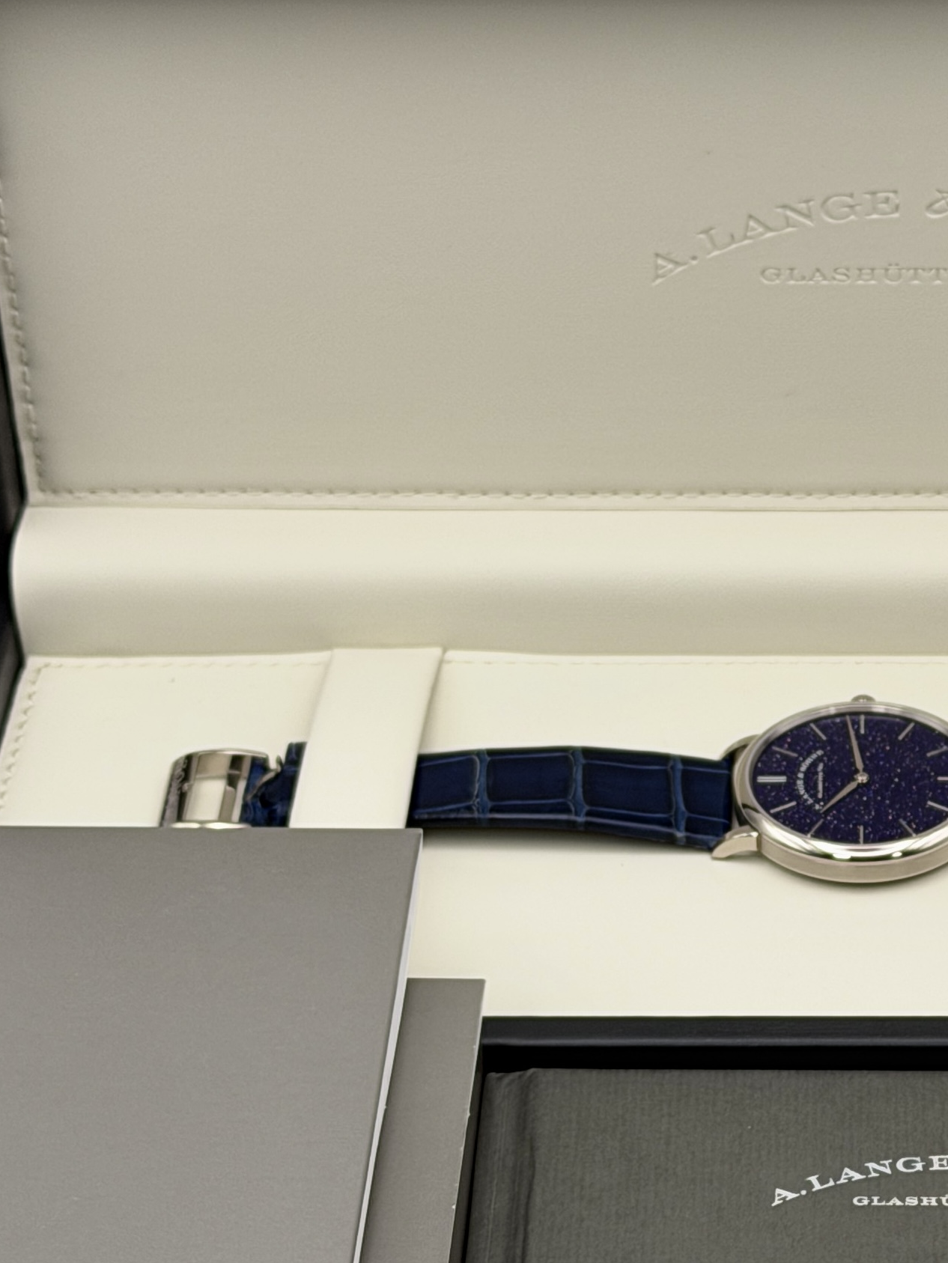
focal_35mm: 103
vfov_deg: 18.9
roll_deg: +0.2
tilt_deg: -40.2
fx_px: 3760
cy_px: 962
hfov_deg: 14.2
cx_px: 827
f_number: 1.78
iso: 50
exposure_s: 1/149
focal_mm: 6.76
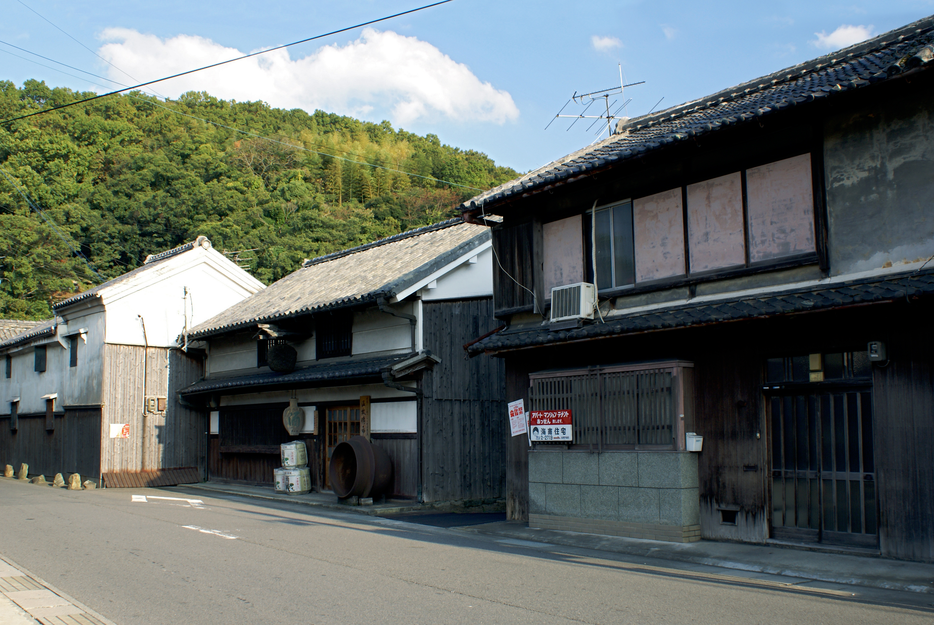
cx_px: 467
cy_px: 312
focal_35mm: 36
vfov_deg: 37.0
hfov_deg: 53.1
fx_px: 935
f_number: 8
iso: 125
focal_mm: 24
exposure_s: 1/40
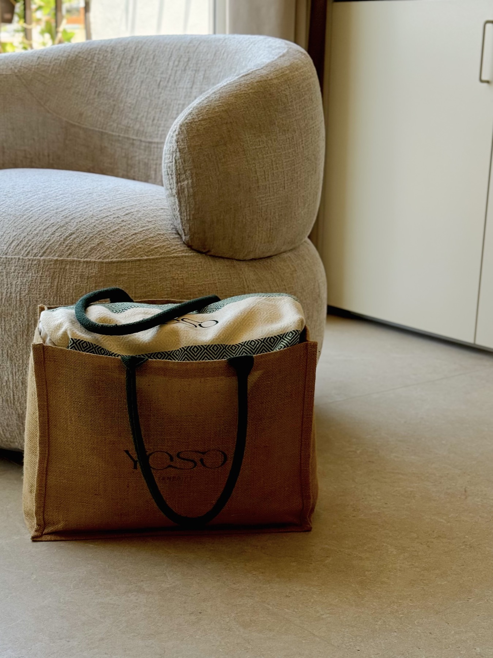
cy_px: 329
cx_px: 246
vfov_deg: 39.7
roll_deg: -1.7
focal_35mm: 48
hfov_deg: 30.3
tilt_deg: -18.3
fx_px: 912
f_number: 1.78
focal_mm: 6.76
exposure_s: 1/966
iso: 64
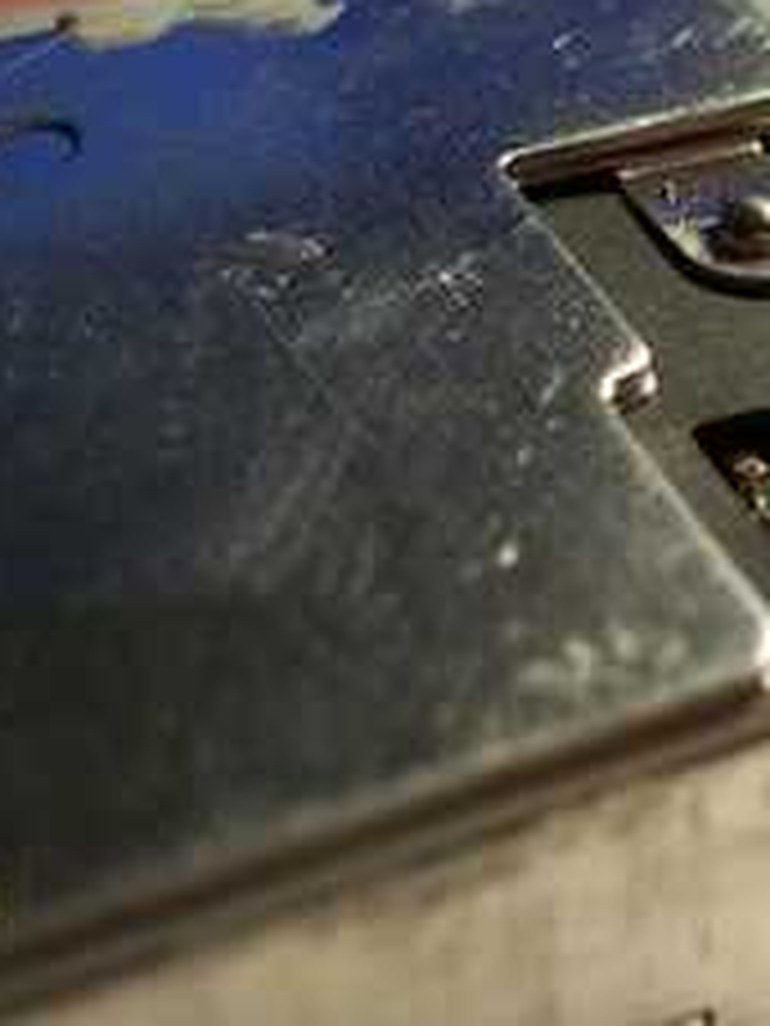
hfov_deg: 19.7
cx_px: 991
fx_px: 2046
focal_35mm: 69
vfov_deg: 28.2
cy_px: 526
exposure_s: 1/180
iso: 80
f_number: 2.8
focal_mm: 6
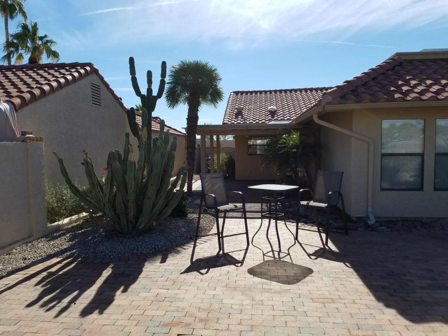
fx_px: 336
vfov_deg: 53.1
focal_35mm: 26
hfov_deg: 67.3
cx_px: 224
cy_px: 168
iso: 50
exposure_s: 1/3064
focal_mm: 4.2
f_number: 1.7
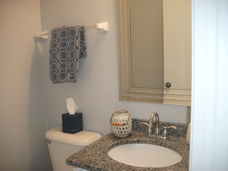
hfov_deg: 56.8
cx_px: 114
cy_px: 86
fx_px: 211
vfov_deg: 44.2
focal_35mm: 32
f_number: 2.9
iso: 80
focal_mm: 5.7
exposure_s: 1/30
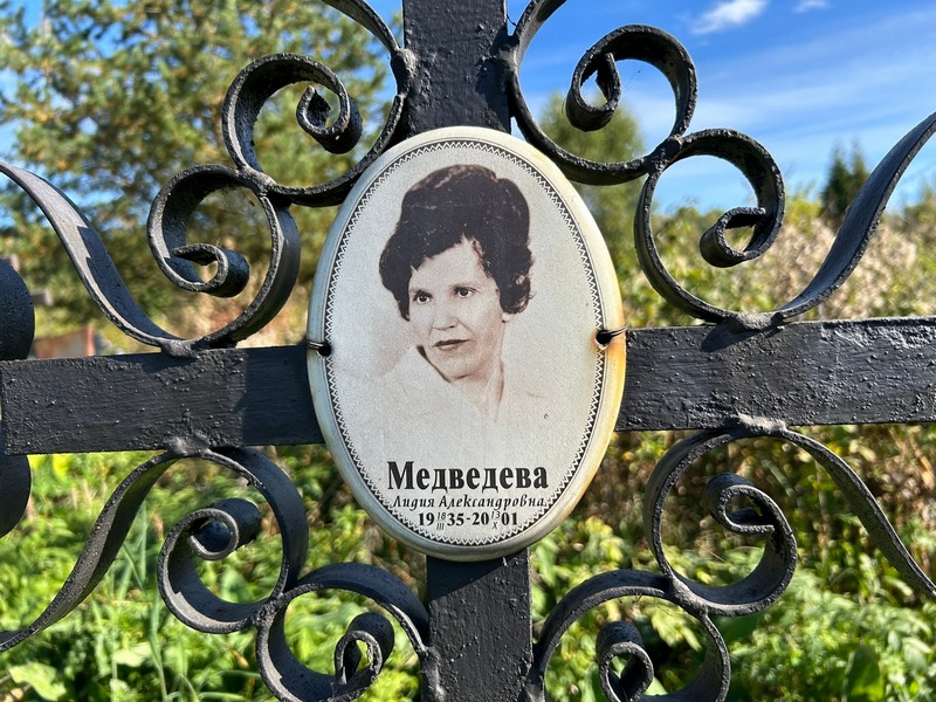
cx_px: 468
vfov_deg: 53.1
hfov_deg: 67.3
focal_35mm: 26
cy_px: 351
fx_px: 703
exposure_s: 1/1808
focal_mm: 5.7
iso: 50
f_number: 1.5
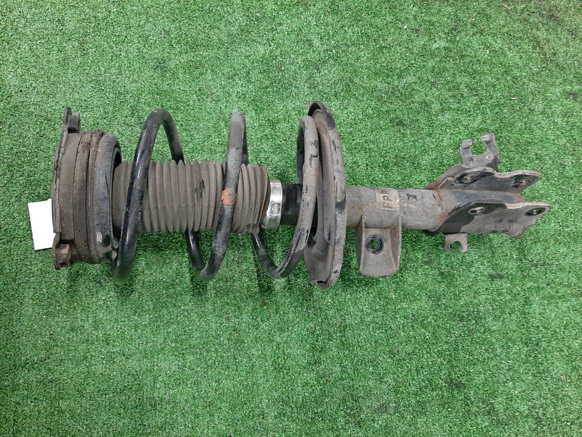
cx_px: 291
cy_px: 218
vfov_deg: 53.1
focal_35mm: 26
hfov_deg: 67.3
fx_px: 437
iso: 228
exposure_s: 1/50
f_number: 1.7
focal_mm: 3.93
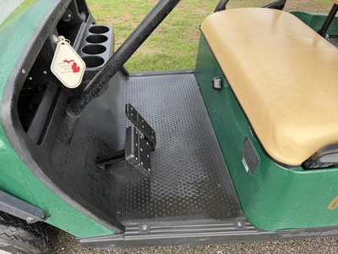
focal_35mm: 24
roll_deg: -3.1
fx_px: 234
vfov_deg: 56.8
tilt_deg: -40.1
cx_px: 169
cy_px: 127
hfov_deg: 71.6
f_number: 1.78
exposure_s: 1/234
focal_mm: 6.76
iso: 80
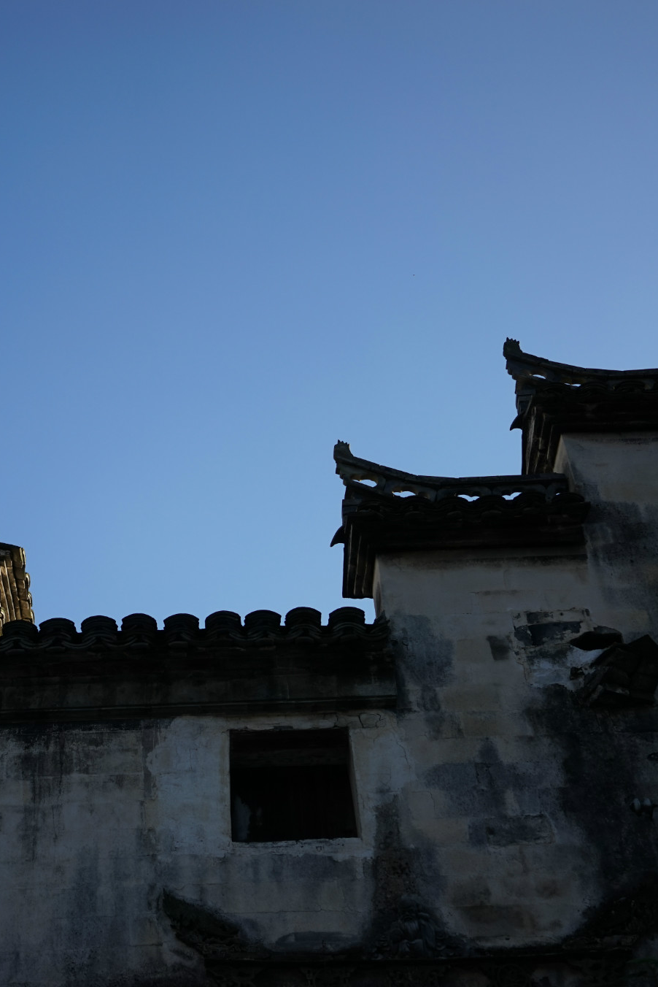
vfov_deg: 37.5
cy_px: 492
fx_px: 1452
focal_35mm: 53
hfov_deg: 25.2
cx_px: 147
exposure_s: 1/1500
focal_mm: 35
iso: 100
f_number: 2.8
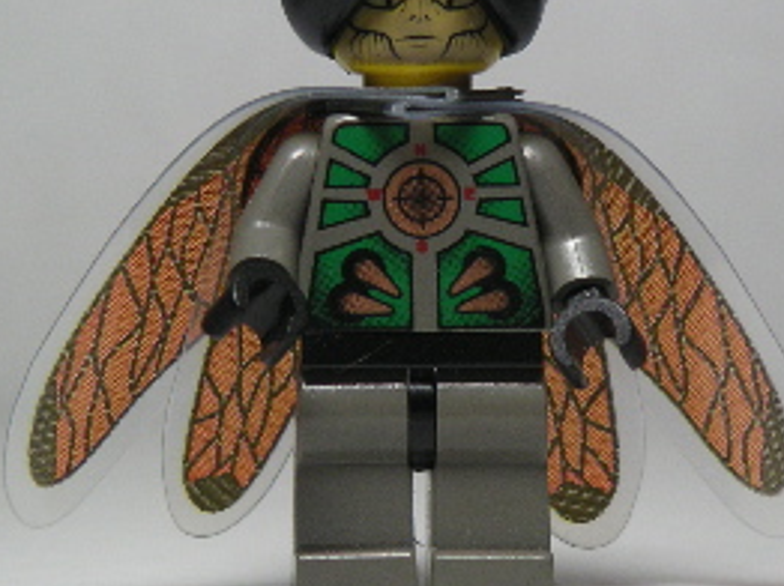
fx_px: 4073
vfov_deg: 8.2
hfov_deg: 11.0
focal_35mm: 180
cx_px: 405
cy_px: 224
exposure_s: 1/111
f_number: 3.6
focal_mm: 17.1
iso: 100
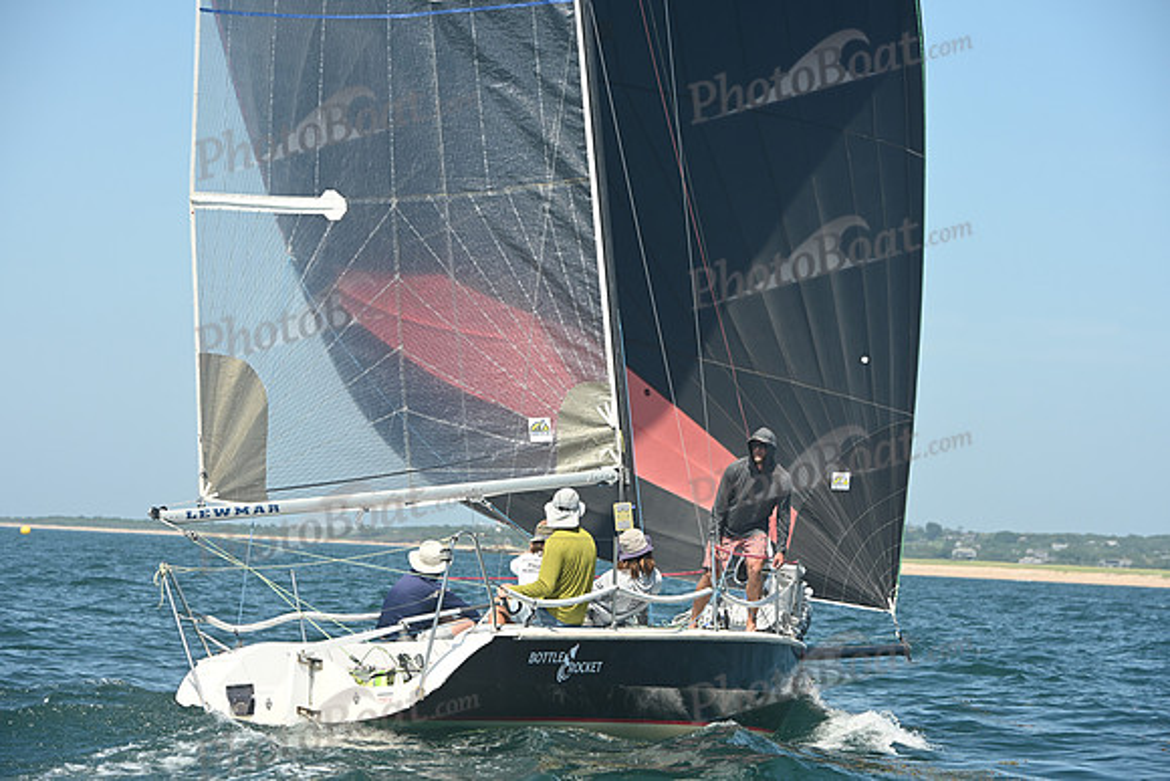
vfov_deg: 10.6
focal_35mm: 130
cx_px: 585
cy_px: 390
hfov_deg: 15.8
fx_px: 4226
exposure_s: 1/1000
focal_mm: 130
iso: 320
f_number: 8
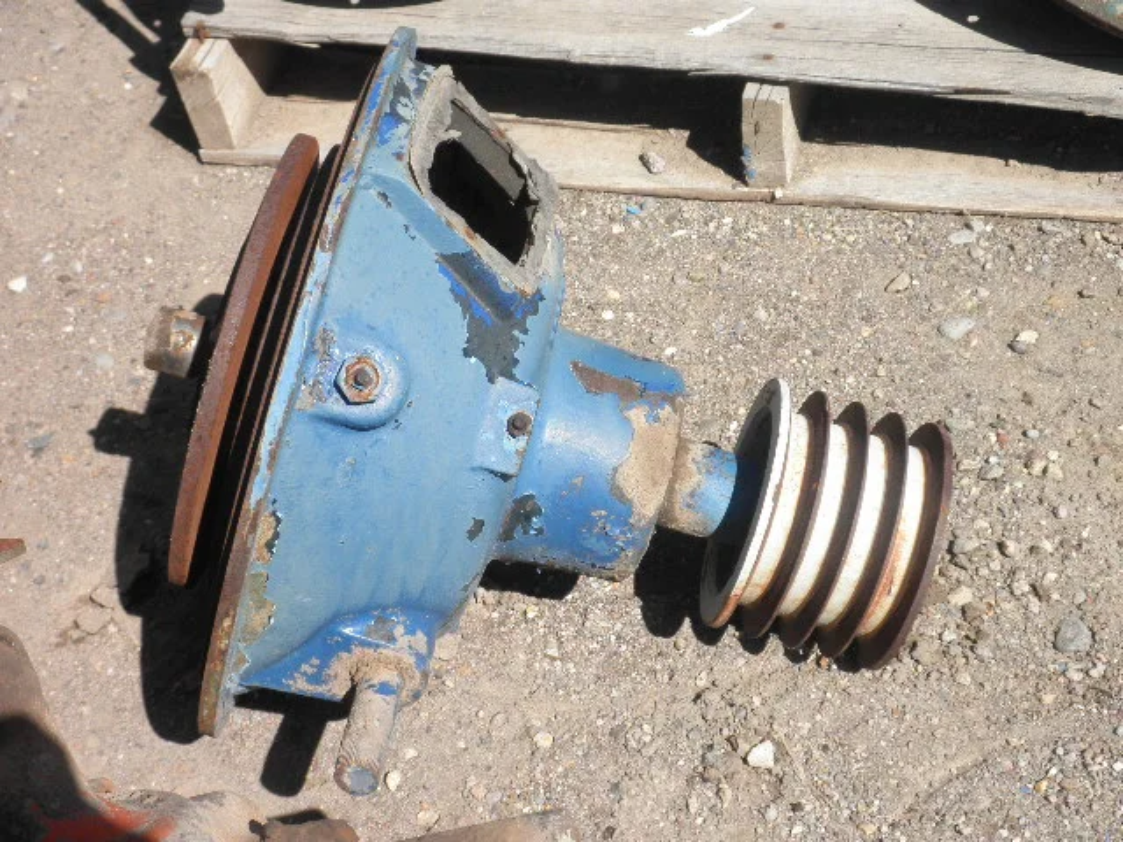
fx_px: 1914
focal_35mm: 59
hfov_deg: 32.7
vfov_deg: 24.8
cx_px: 562
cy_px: 421
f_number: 10.7
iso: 64
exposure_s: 1/80
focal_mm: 10.5
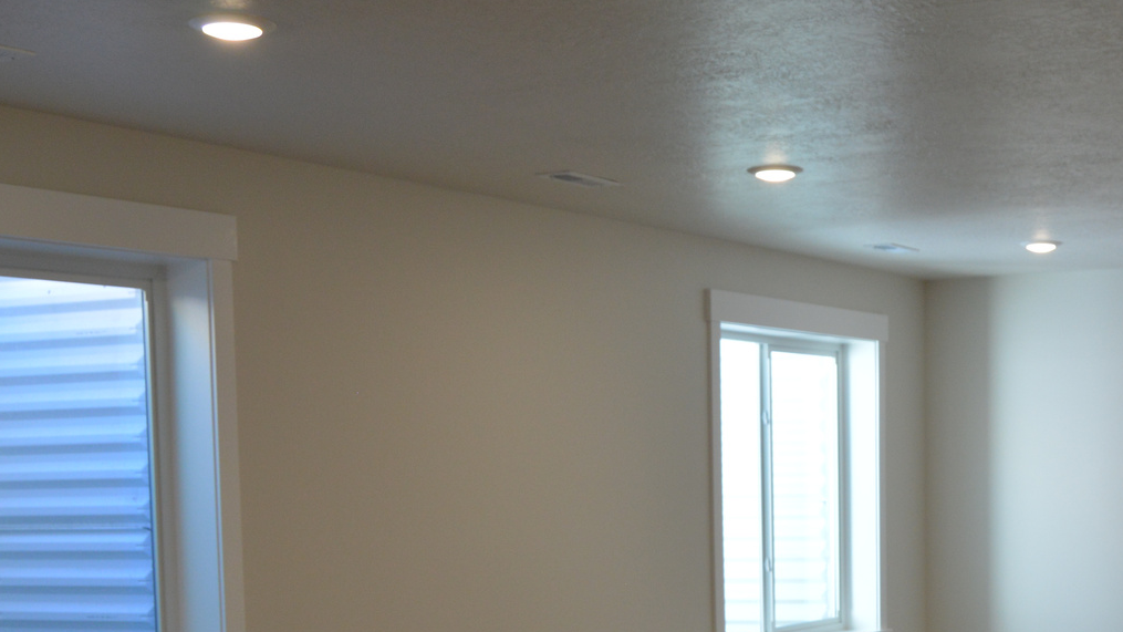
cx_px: 863
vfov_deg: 20.4
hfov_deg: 35.7
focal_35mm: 57
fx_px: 1697
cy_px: 645
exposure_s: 1/100
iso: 400
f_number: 5
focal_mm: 18
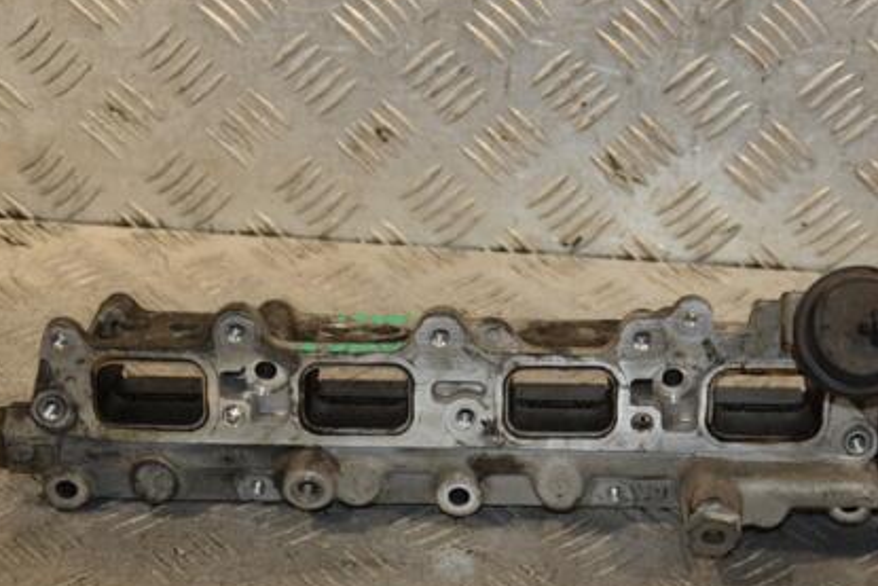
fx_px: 2537
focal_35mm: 104
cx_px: 533
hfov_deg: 19.6
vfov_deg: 13.2
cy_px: 396
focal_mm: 48
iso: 800
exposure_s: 1/200
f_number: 4.8
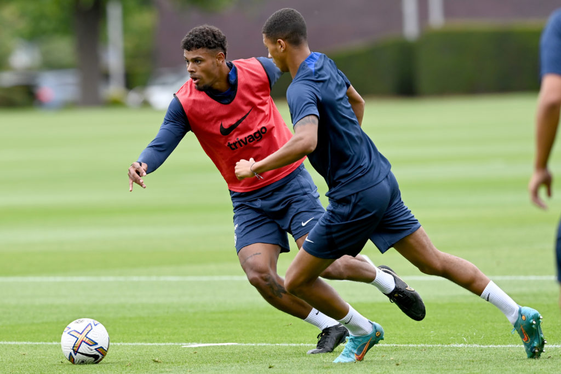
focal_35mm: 400
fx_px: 6234
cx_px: 280
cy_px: 187
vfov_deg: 3.4
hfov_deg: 5.2
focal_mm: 400
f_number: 4.5
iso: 640
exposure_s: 1/1600
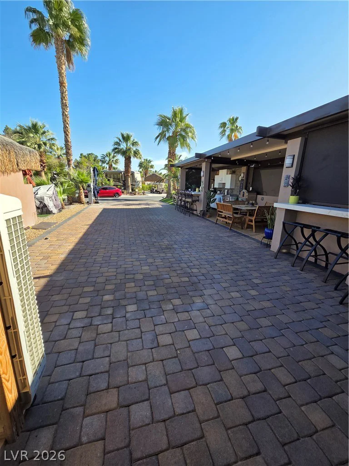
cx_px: 174
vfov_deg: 106.2
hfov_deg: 89.9
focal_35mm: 13
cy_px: 233
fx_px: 175
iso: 50
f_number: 2.2
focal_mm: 2.2
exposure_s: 1/978
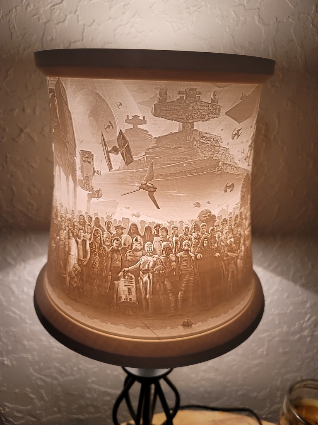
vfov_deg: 69.4
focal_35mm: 25
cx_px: 159
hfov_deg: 54.9
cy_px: 212
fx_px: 306
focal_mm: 7
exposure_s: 1/120
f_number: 1.8
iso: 250
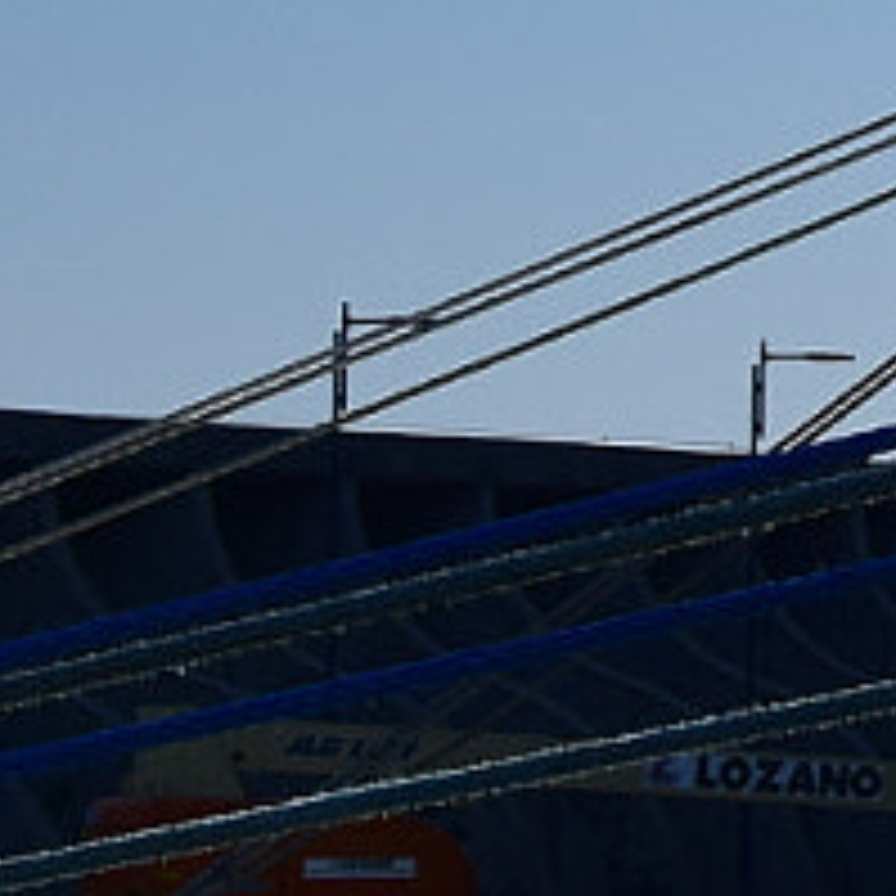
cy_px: -576
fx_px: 12592
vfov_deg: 4.0
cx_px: 2976
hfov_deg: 3.9
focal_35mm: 430
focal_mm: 42
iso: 320
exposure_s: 1/320
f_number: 9
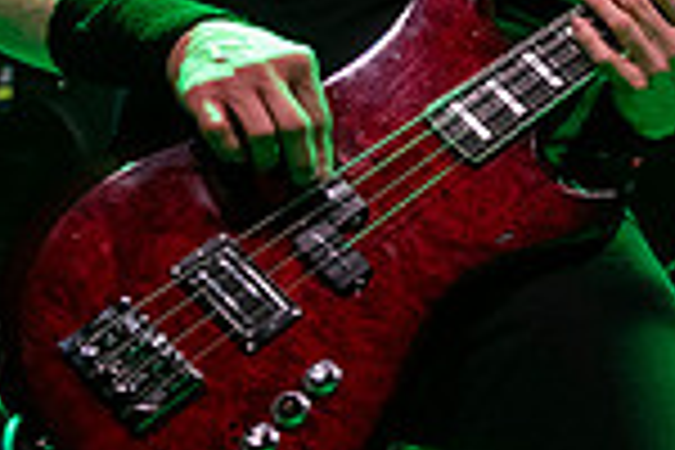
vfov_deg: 14.5
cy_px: 29
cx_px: 1152
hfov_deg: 18.2
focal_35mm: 93
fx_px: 1744
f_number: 3.2
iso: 2500
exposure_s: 1/125
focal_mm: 24
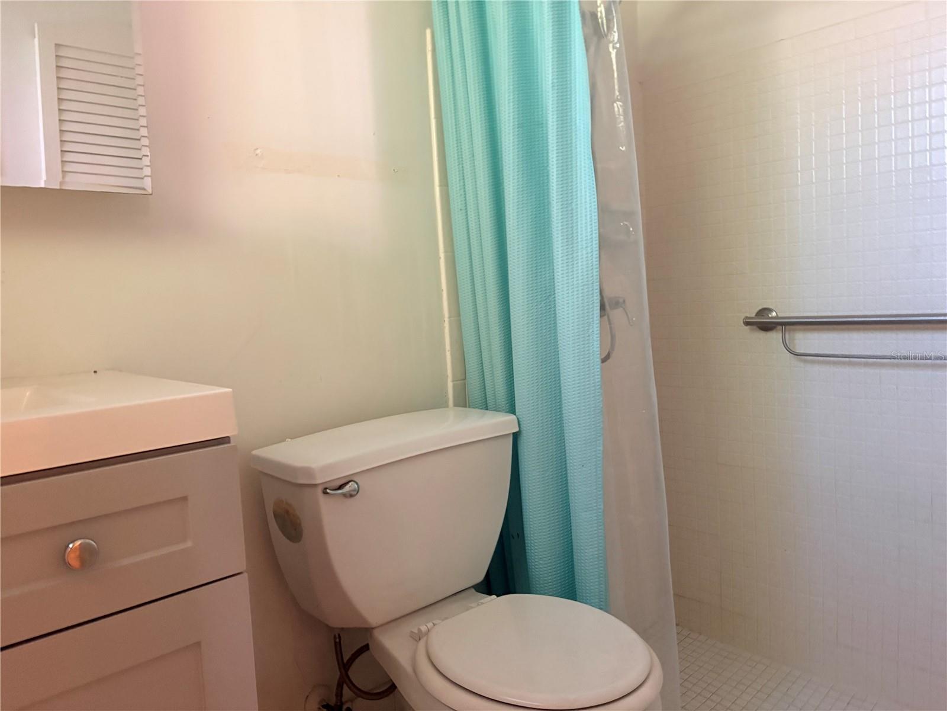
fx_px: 711
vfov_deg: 53.1
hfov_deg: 67.3
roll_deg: +4.0
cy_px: 356
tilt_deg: -4.6
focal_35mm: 26
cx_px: 474
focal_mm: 5.96
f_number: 1.6
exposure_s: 1/30
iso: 500
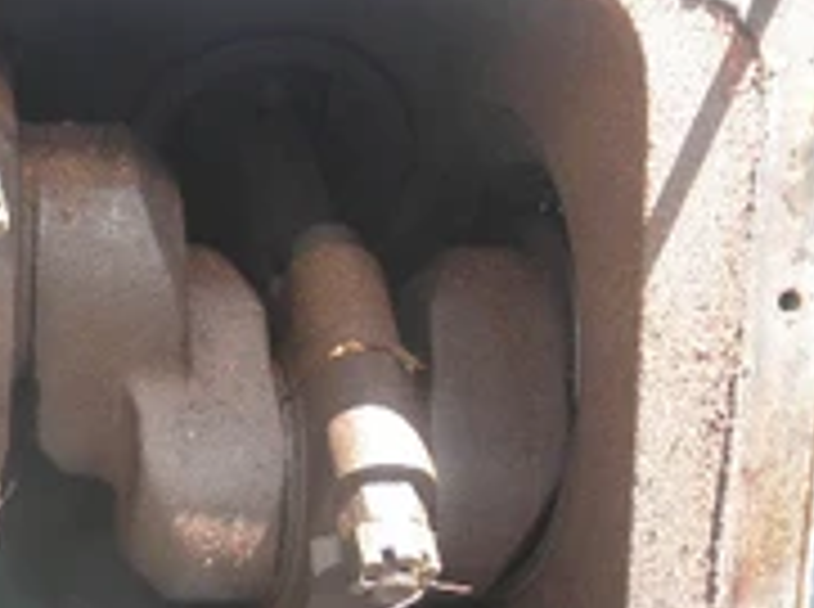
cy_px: 441
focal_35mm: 62
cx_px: -67
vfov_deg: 23.4
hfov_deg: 28.6
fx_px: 1455
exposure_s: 1/80
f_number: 3
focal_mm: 5
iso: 64
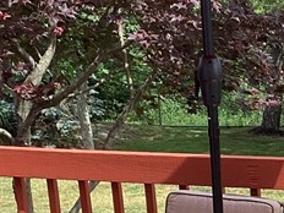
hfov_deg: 13.9
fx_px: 1124
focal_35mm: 137
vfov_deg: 10.6
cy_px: 257
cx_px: 354
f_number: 2.4
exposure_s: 1/604
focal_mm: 3.3
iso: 25
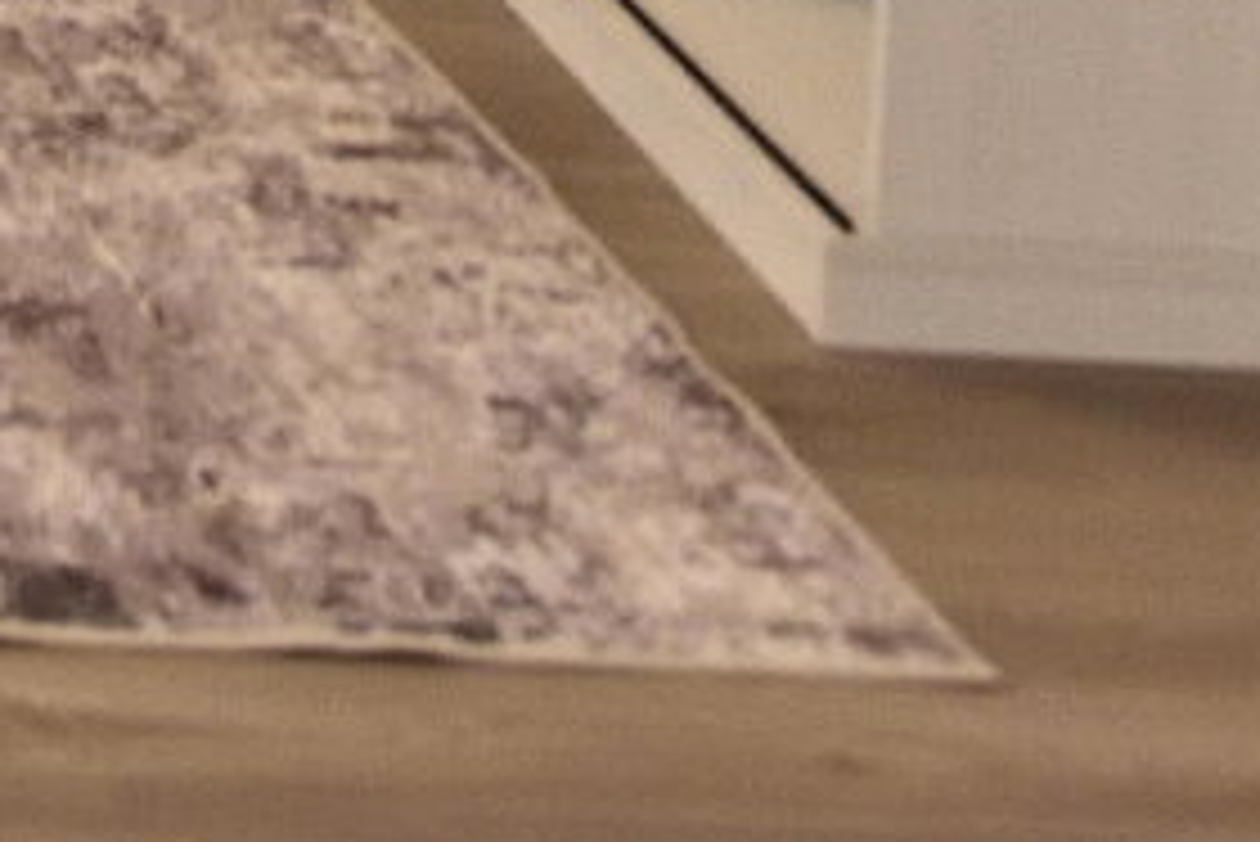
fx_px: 4727
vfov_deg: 8.5
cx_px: -2002
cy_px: -1652
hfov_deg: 11.7
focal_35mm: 135
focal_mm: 14
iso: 800
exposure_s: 1/125
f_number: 5.6
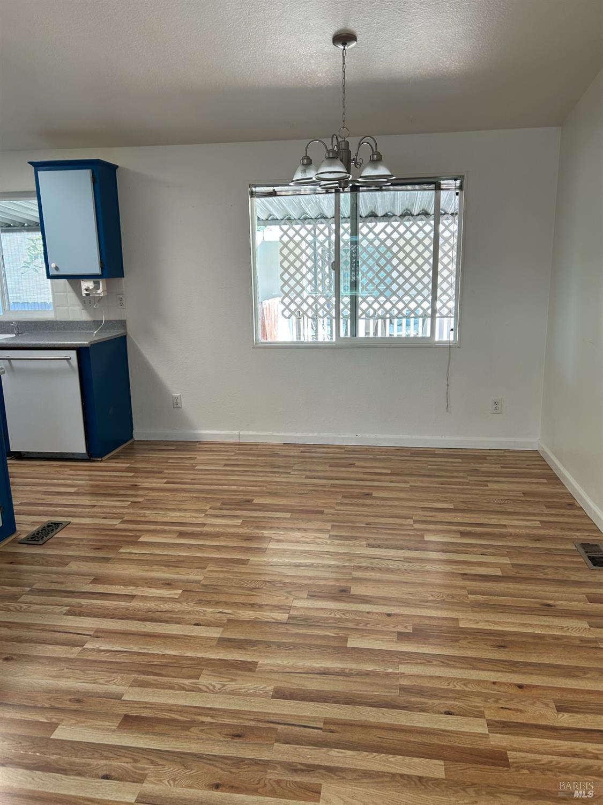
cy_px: 402
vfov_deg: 67.3
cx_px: 302
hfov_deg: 53.1
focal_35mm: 26
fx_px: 604
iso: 80
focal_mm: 5.7
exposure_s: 1/121
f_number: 1.5
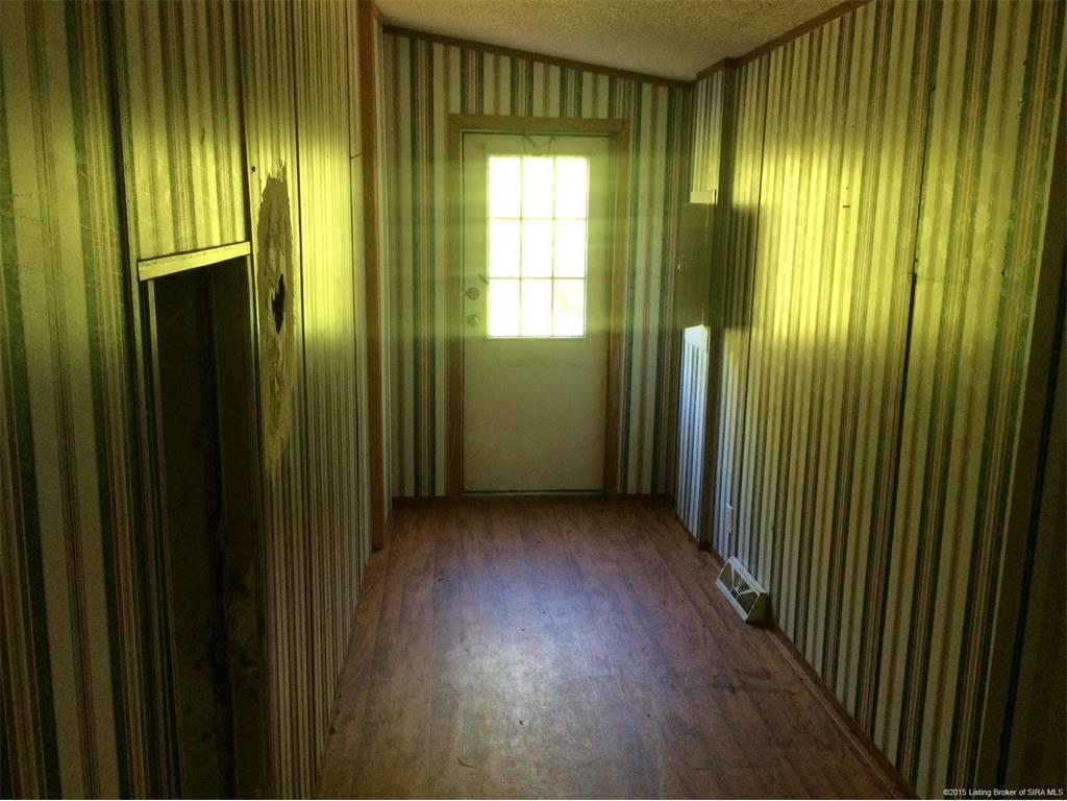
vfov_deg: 48.2
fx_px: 894
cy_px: 400
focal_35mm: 29
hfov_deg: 61.7
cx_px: 534
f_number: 2.2
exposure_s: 1/30
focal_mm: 4.15
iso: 160
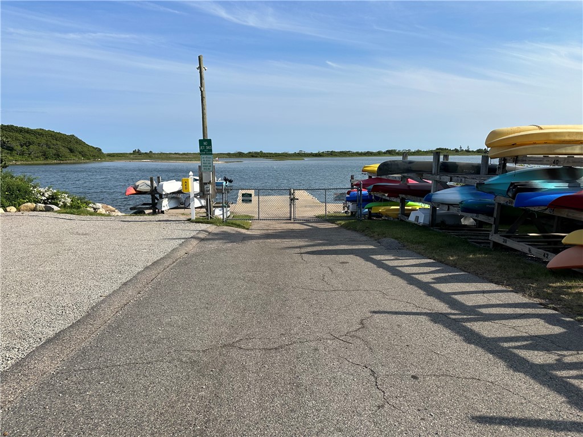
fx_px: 404
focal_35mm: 24
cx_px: 292
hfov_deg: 71.6
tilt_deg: -9.5
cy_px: 218
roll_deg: +0.0
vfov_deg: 56.8
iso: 80
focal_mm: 6.86
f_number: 1.78
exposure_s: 1/5263
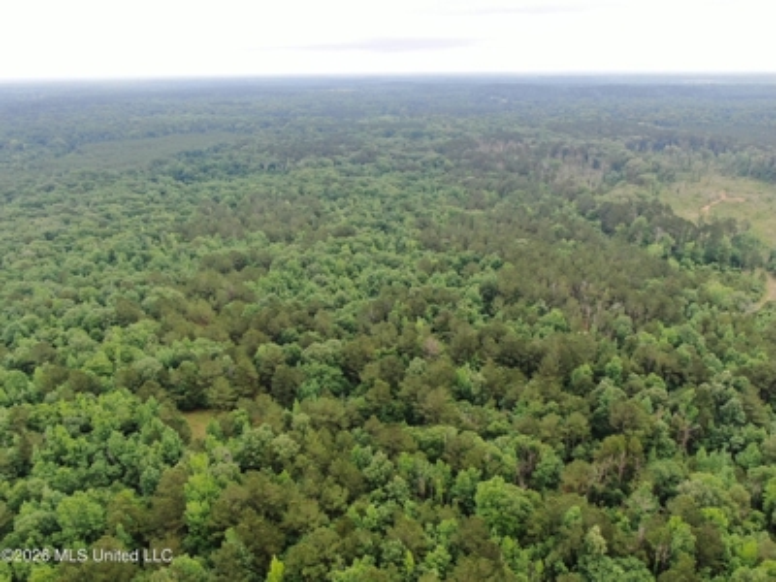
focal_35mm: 24
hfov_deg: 71.6
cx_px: 388
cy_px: 291
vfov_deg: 56.8
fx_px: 538
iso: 100
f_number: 2.8
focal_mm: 4.39
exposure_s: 1/320
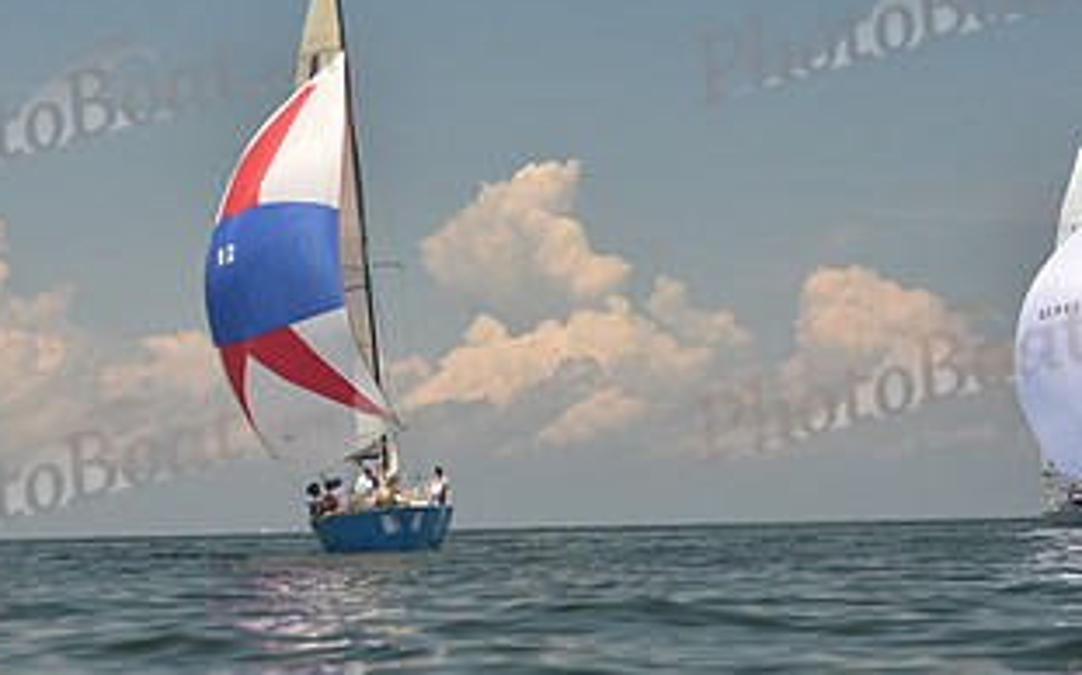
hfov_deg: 13.4
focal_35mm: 156
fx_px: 4598
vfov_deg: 8.4
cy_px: 242
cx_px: 518
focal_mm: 82
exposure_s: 1/2500
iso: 320
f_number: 3.5
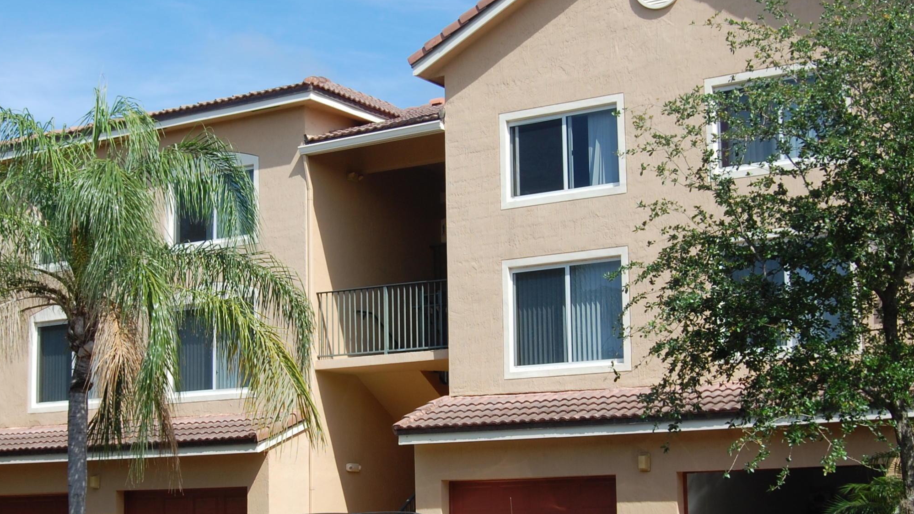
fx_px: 1600
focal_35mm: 66
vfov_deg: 18.2
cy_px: 305
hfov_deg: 31.8
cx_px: 396
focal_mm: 28
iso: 200
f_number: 9
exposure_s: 1/320
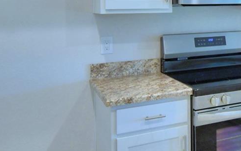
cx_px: 236
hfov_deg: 36.6
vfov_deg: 24.9
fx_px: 329
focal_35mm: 50
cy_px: 9
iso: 400
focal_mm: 10
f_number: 4.5
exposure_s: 1/40
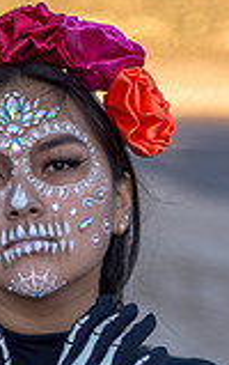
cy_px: 432
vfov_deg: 14.1
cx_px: 85
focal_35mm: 144
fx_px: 1431
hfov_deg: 9.1
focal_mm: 50
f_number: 1.8
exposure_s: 1/1000
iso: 100
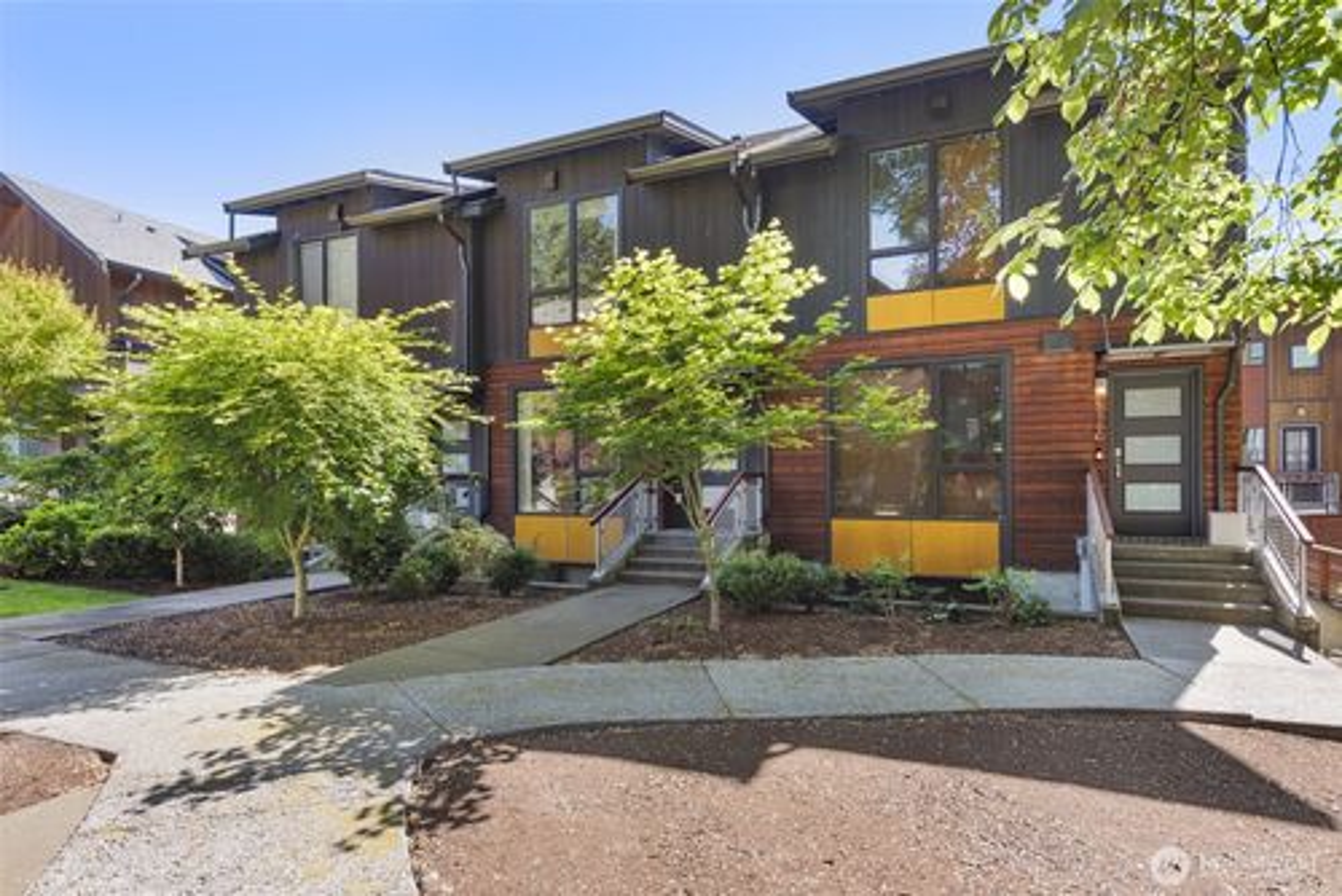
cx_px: 671
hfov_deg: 86.9
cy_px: 448
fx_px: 709
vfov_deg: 64.6
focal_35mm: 19
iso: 100
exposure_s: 1/25
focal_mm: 19
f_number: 7.1
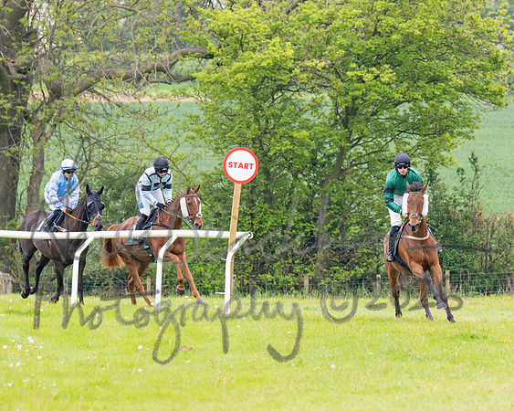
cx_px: 401
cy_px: 221
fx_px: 7704
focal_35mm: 507
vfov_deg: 3.1
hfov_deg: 3.8
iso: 400
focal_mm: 200
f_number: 4
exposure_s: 1/1250
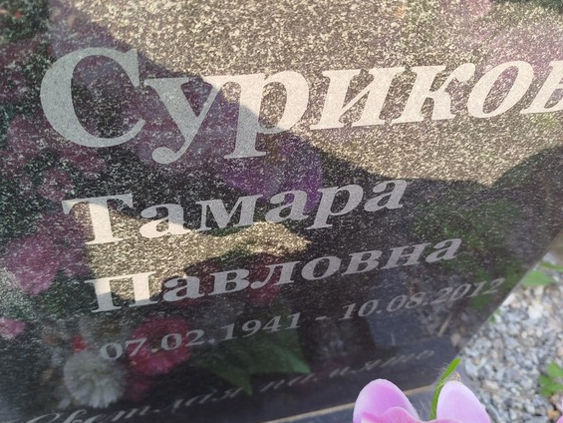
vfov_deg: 41.8
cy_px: 192
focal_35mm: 34
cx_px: 290
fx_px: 553
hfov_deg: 53.9
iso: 64
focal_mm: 5.31
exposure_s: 1/100
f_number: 1.7
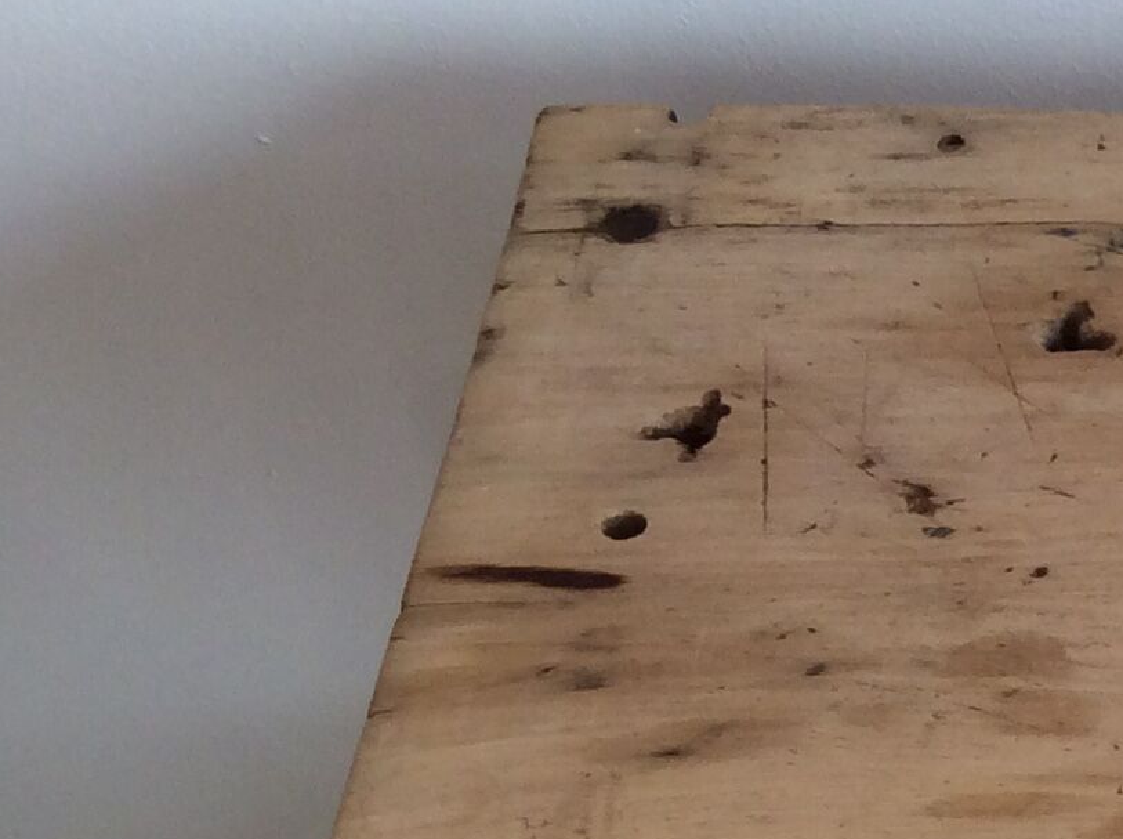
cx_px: 1724
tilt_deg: -50.2
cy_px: 860
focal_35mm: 102
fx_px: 3304
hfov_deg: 17.2
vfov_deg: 14.2
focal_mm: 3.3
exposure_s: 1/33
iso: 32
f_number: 2.4
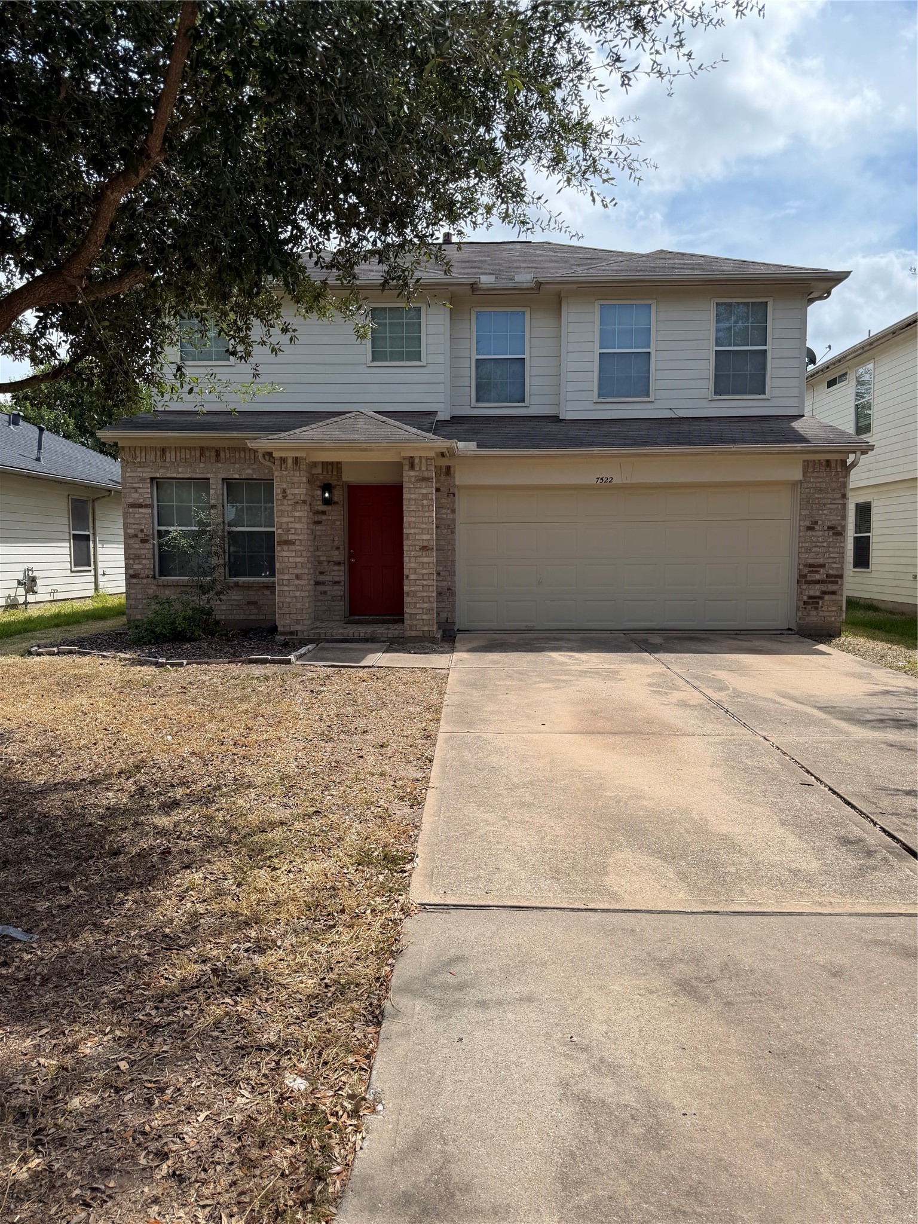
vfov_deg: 71.6
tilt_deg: -4.2
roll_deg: -0.1
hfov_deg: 56.8
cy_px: 612
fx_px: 849
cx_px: 459
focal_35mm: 24
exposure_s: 1/3759
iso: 80
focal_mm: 6.76
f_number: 1.78
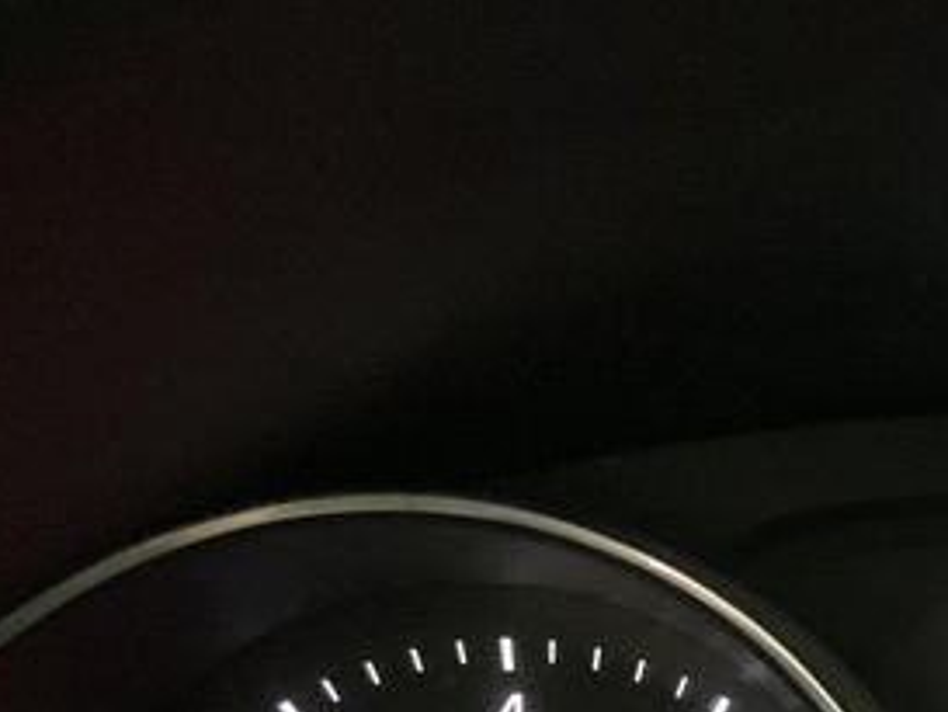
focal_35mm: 85
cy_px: 844
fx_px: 2329
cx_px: 1177
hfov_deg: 21.2
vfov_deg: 16.7
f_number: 1.8
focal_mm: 3
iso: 800
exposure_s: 1/15
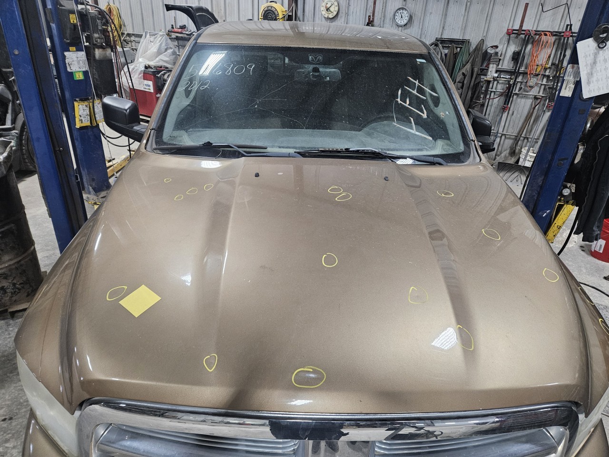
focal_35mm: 23
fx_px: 405
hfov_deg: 73.9
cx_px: 304
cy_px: 228
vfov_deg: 58.9
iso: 500
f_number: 1.8
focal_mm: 5.4
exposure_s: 1/60
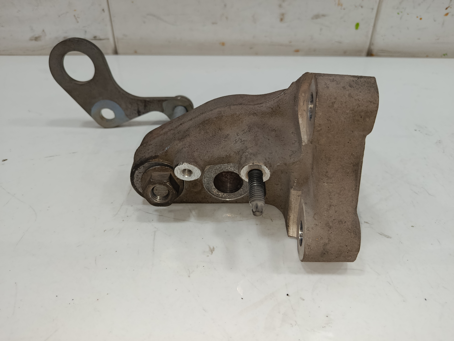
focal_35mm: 24
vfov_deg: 56.8
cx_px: 227
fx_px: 315
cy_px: 170
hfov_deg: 71.6
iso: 720
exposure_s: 1/100
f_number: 1.7
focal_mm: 5.24
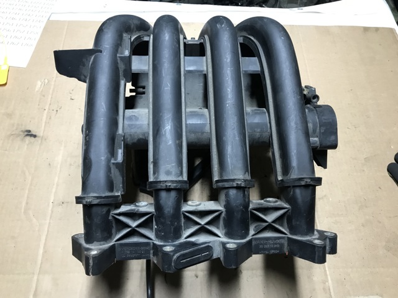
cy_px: 149
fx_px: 322
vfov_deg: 49.7
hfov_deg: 63.5
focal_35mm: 28
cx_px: 199
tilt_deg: -60.5
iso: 64
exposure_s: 1/17
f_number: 1.8
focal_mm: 3.99
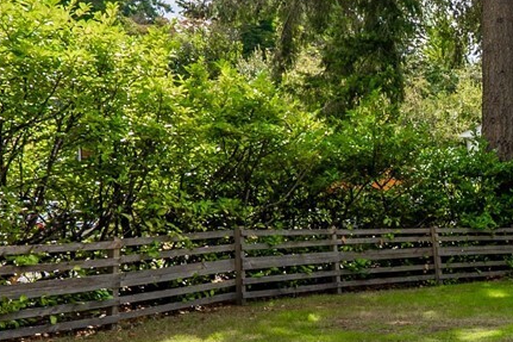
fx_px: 840
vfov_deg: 22.8
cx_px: 860
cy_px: 237
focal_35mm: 59
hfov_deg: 23.2
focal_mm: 15
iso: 80
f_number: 7.1
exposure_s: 1/125
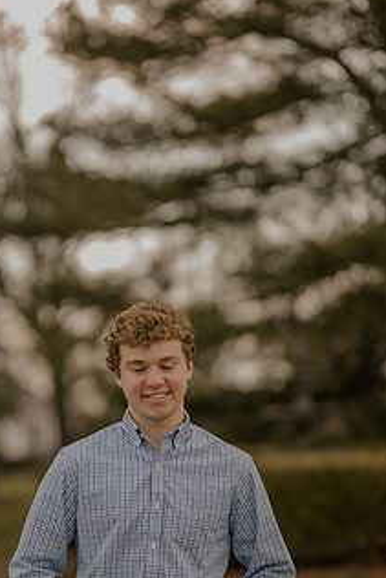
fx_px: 1944
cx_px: 117
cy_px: 360
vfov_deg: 16.9
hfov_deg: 11.3
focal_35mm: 121
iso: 100
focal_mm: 85
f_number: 1.4
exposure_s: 1/800
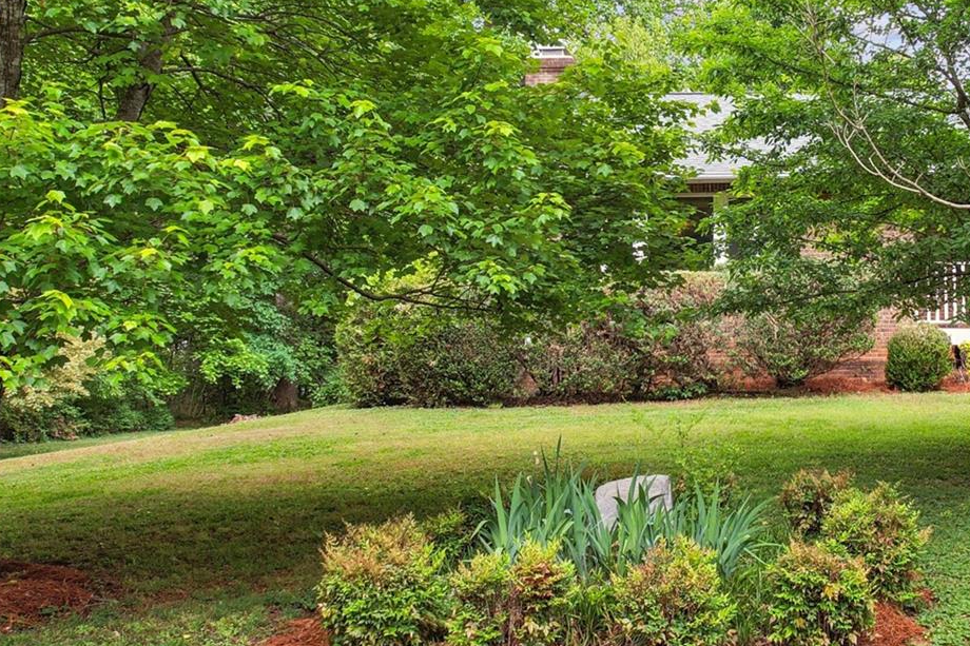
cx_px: 750
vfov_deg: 27.4
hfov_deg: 39.1
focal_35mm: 49
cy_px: 221
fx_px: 1320
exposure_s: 1/25
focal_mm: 8.4
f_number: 2.8
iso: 100
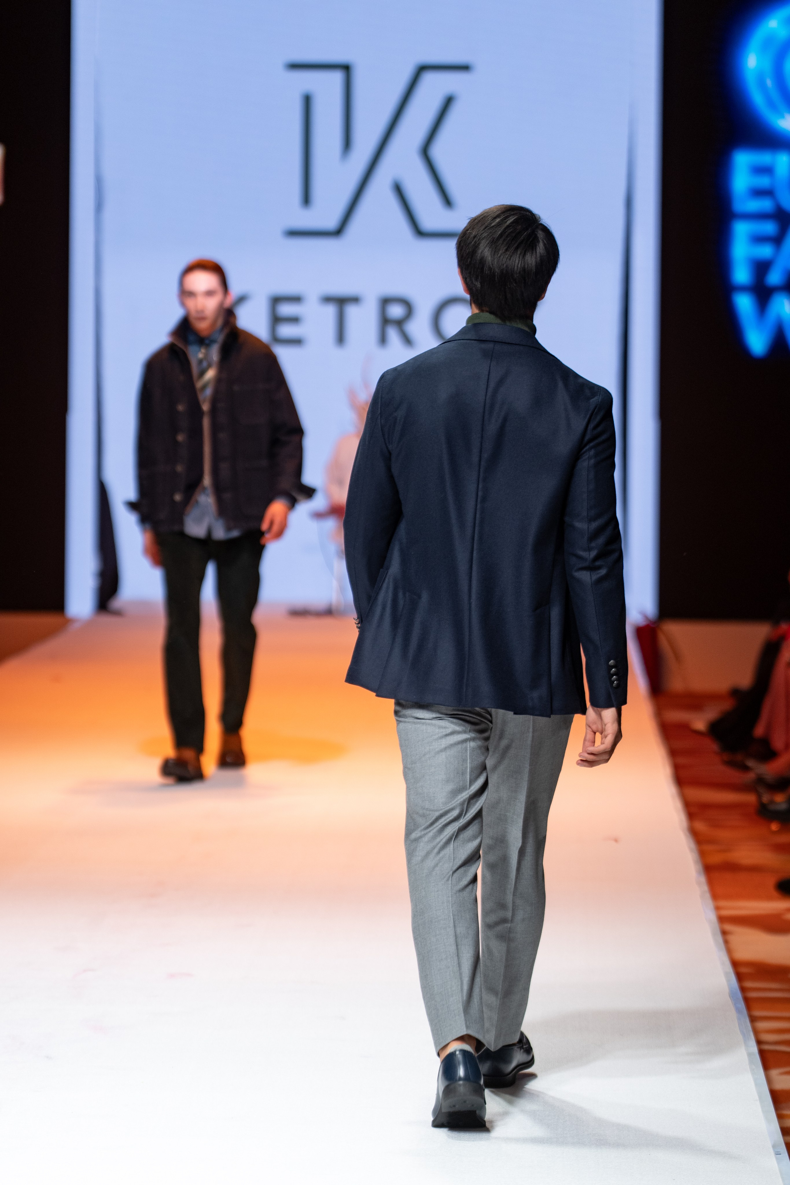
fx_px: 5102
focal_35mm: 155
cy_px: 592
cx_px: 395
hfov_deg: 8.9
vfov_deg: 13.2
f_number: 2.8
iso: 250
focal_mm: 103.9
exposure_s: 1/250
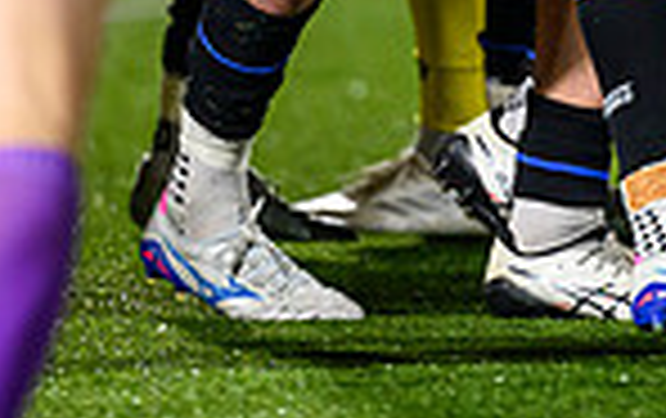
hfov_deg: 1.1
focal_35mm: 1957
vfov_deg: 0.7
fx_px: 35575
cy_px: -602
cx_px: 764
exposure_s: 1/800
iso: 3200
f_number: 3.2
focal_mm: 400
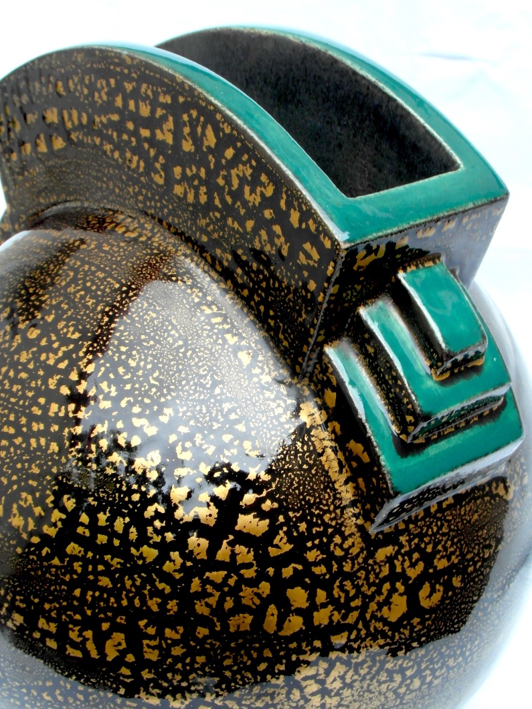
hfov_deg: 24.4
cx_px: 284
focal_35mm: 60
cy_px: 346
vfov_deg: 32.2
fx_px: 1229
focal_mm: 8.7
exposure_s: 1/45
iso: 80
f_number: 6
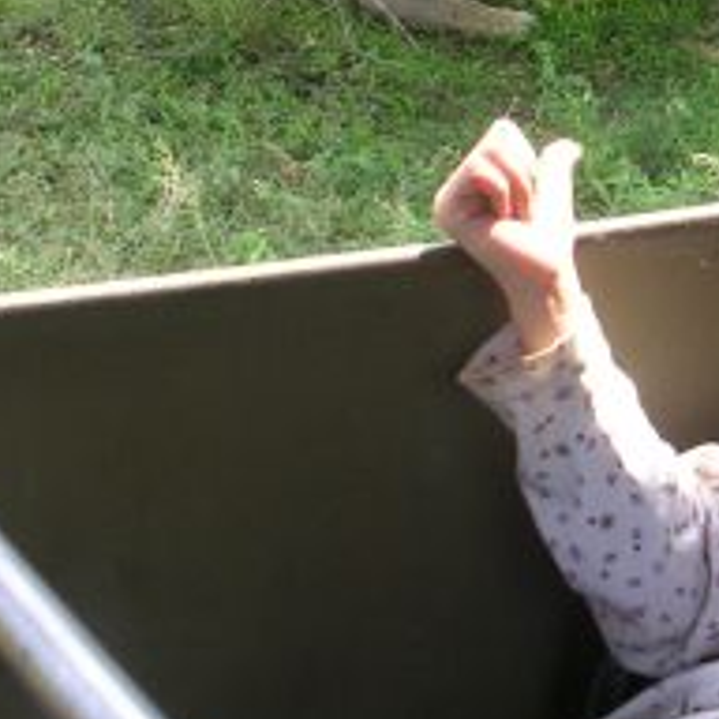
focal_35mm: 130
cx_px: 800
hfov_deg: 13.2
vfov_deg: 13.4
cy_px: 139
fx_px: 3055
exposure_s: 1/113
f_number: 3.2
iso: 50
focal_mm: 8
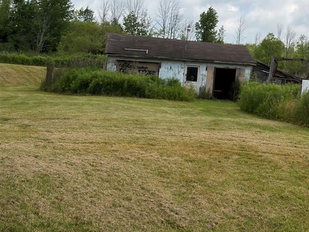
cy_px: 83
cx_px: 260
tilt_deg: +0.8
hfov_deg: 31.6
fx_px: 527
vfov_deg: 24.8
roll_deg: -5.3
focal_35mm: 59
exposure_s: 1/5236
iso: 64
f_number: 1.78
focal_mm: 6.76
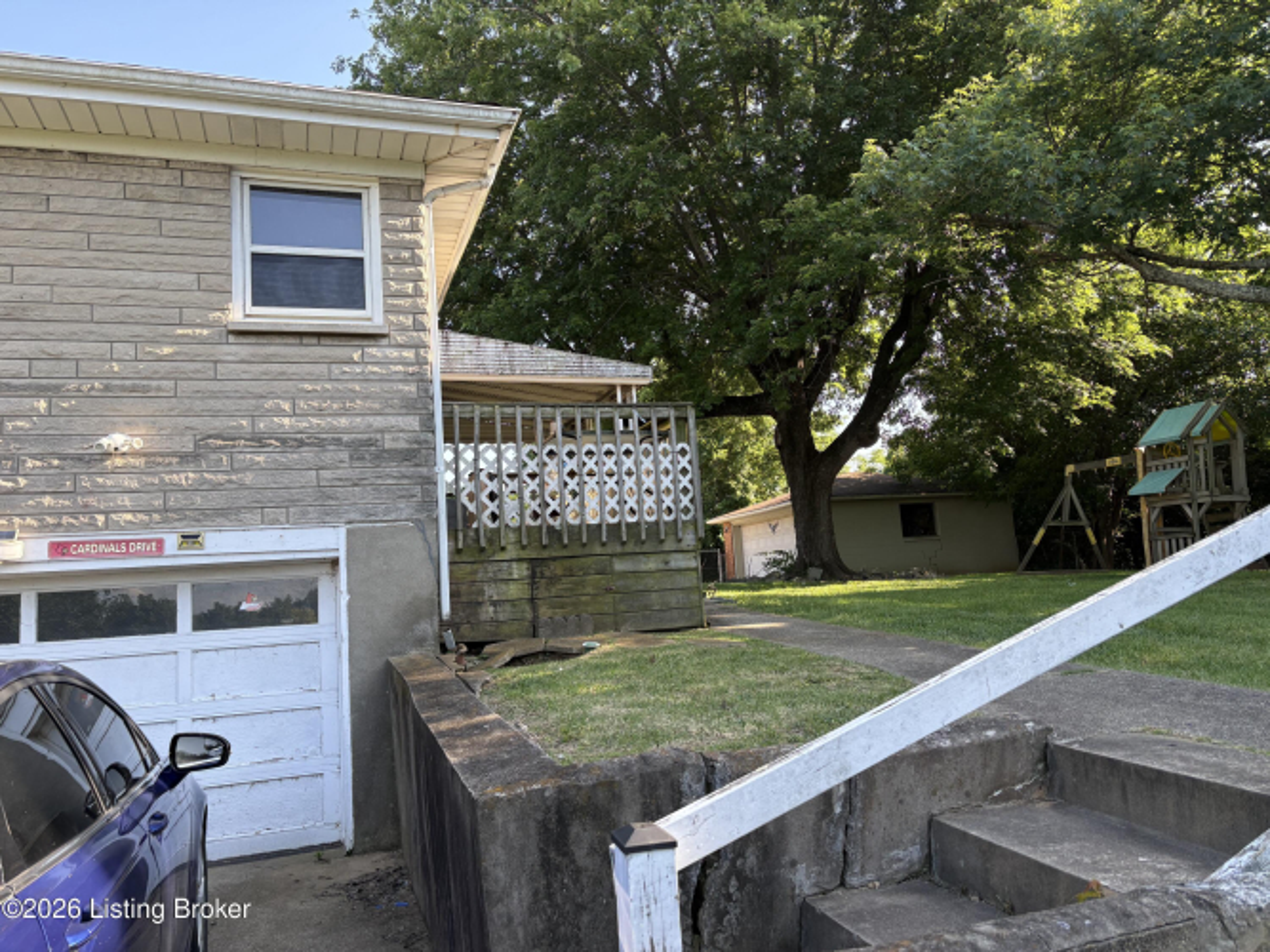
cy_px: 476
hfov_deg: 67.3
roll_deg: +4.1
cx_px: 635
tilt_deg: +8.9
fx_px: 954
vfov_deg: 53.0
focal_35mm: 26
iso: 50
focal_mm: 5.96
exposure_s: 1/417
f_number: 1.6
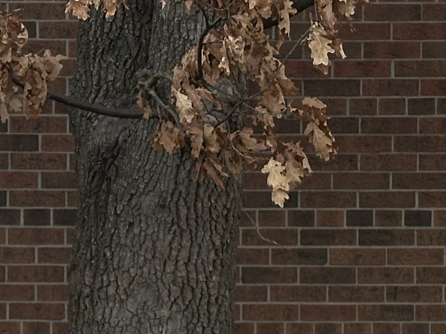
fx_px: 2178
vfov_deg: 8.5
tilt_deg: -0.9
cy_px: 564
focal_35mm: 169
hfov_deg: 11.6
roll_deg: +0.2
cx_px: 43
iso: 64
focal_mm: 6.86
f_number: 1.78
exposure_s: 1/508
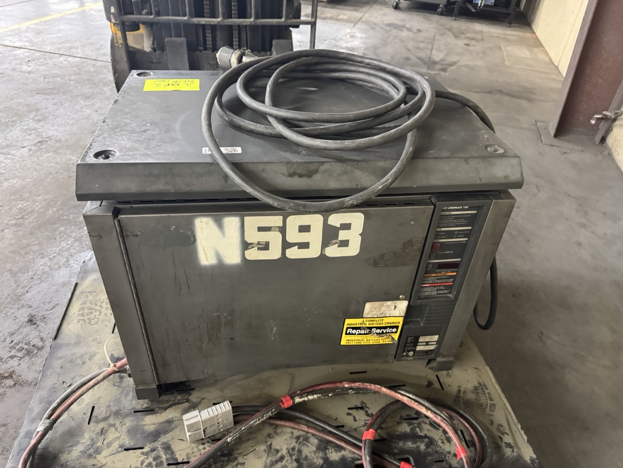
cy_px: 234
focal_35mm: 24
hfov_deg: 71.6
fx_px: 432
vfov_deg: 56.8
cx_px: 312
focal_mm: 6.76
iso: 800
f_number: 1.78
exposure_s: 1/40
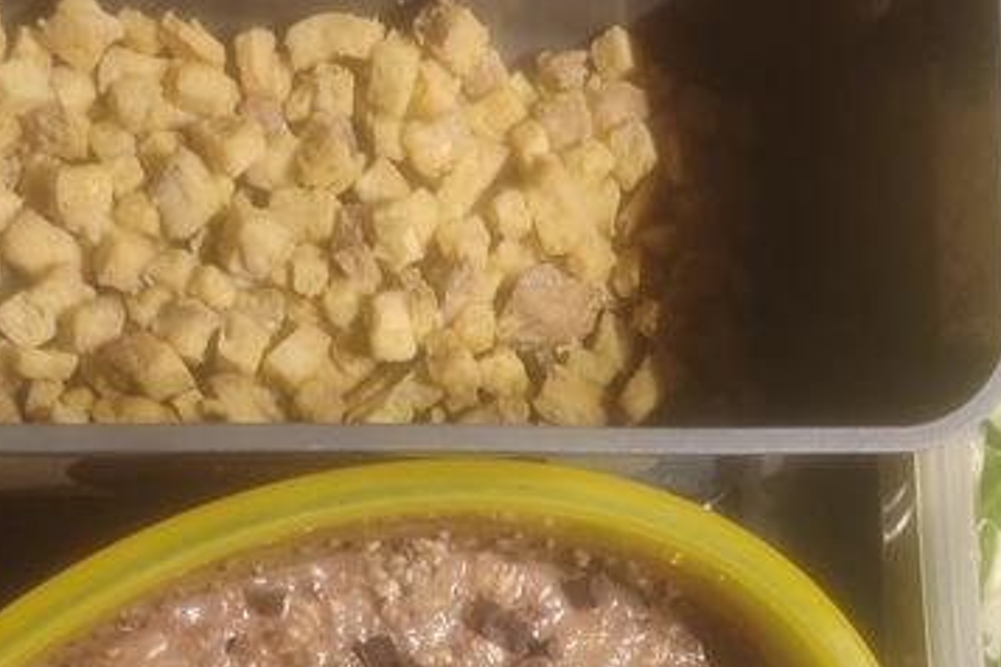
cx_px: 566
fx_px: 1863
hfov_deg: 30.0
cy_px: 1043
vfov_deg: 17.8
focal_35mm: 67
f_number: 1.89
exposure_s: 1/50
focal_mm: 5.95
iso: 342
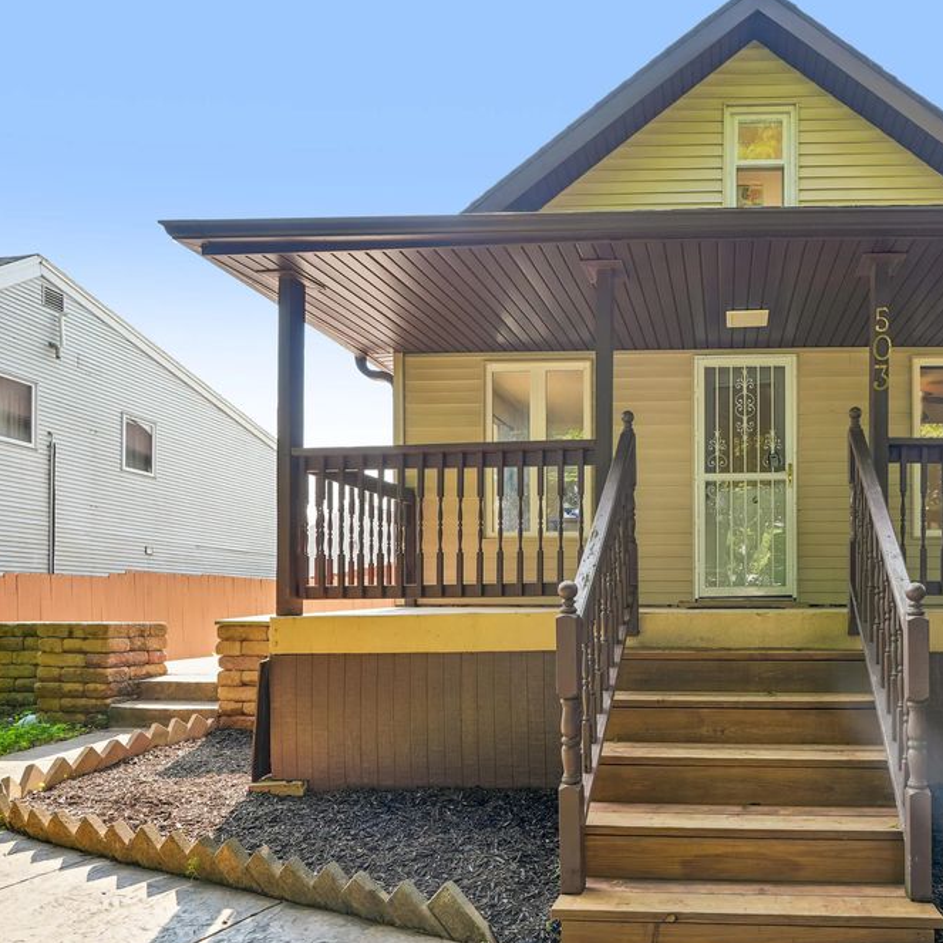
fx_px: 667
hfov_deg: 66.3
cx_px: 701
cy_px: 467
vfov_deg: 70.5
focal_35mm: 22
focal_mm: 16.5
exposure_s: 1/60
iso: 100
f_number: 5
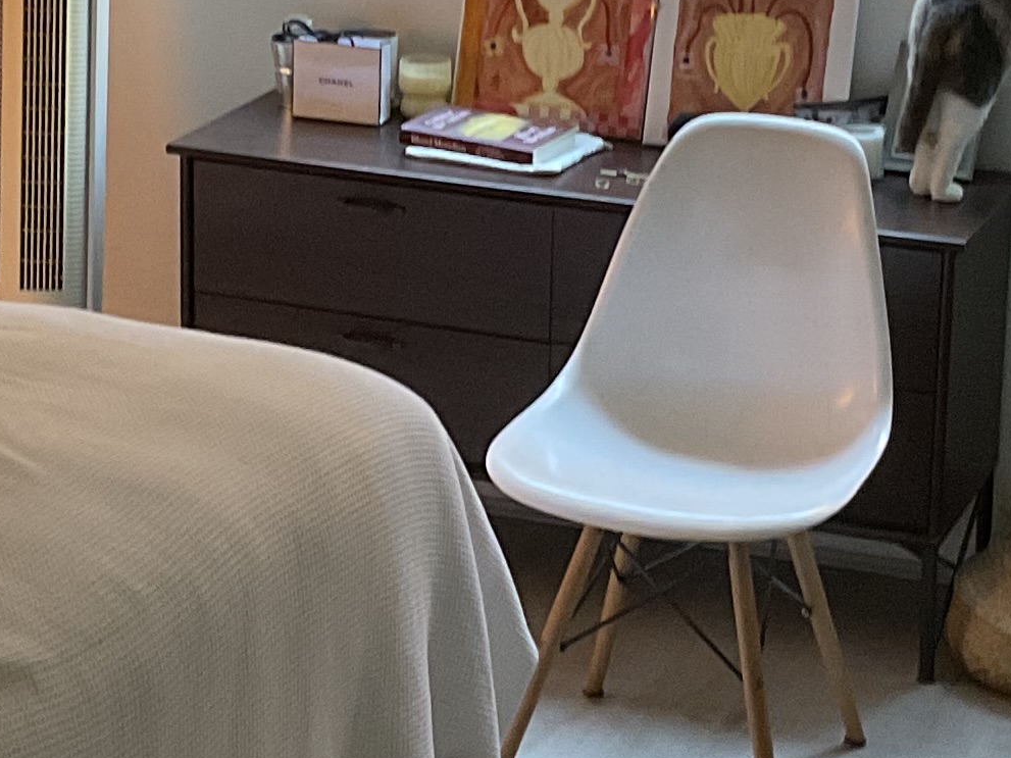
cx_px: 559
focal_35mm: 118
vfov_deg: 12.5
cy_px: 208
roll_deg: -2.7
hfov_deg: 16.7
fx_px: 3446
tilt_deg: -16.1
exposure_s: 1/33
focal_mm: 3
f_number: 1.8
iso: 200
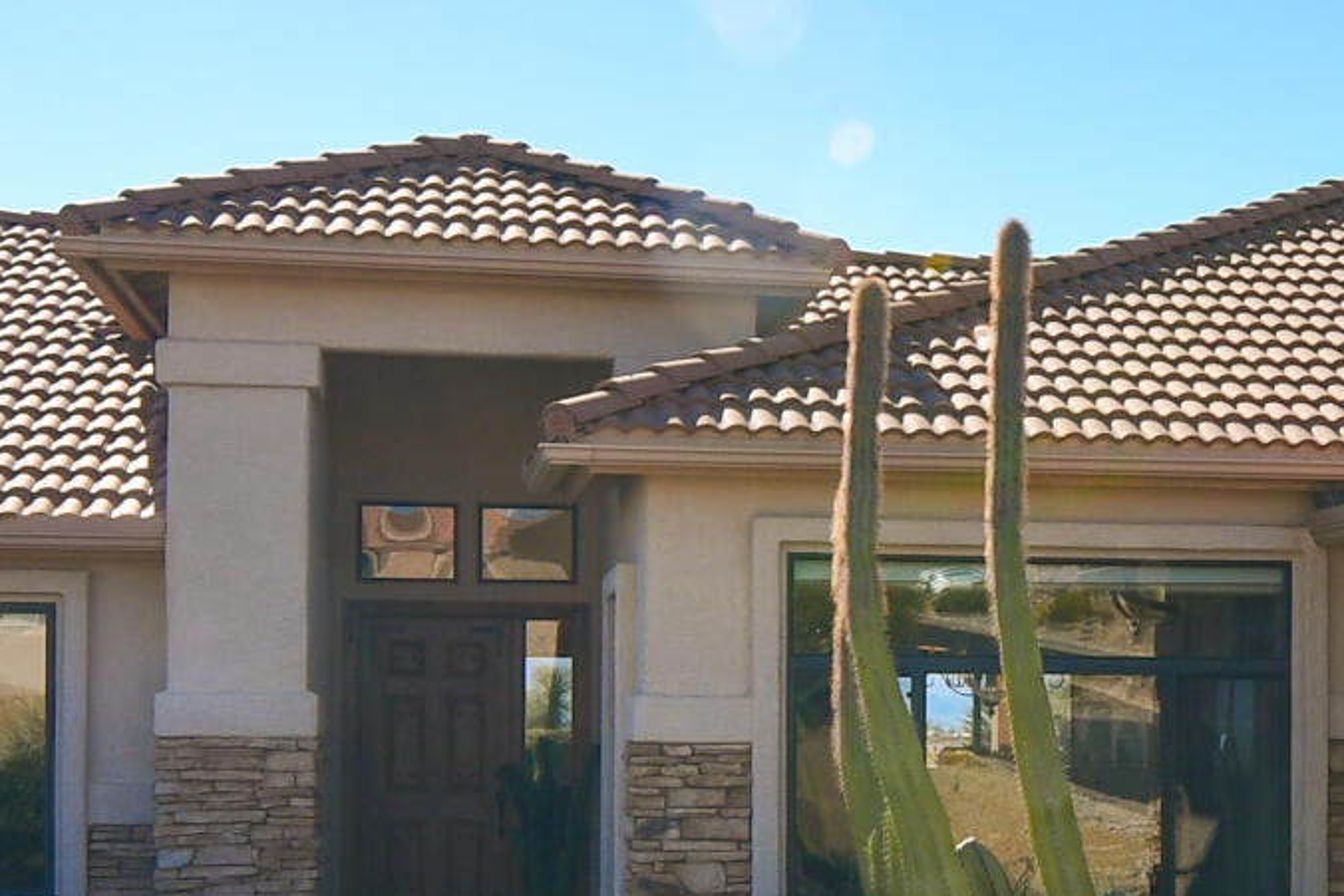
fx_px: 2651
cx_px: 1260
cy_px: 666
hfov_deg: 27.2
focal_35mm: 71
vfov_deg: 19.1
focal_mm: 11
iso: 100
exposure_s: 1/250
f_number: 11
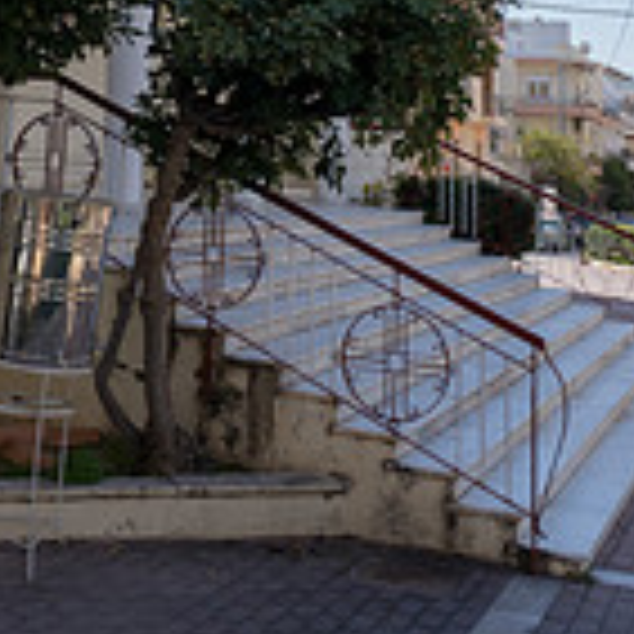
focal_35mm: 65
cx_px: 162
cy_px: -220
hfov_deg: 26.2
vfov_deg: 23.1
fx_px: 1347
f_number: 13
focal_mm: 24
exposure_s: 1/160
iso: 250
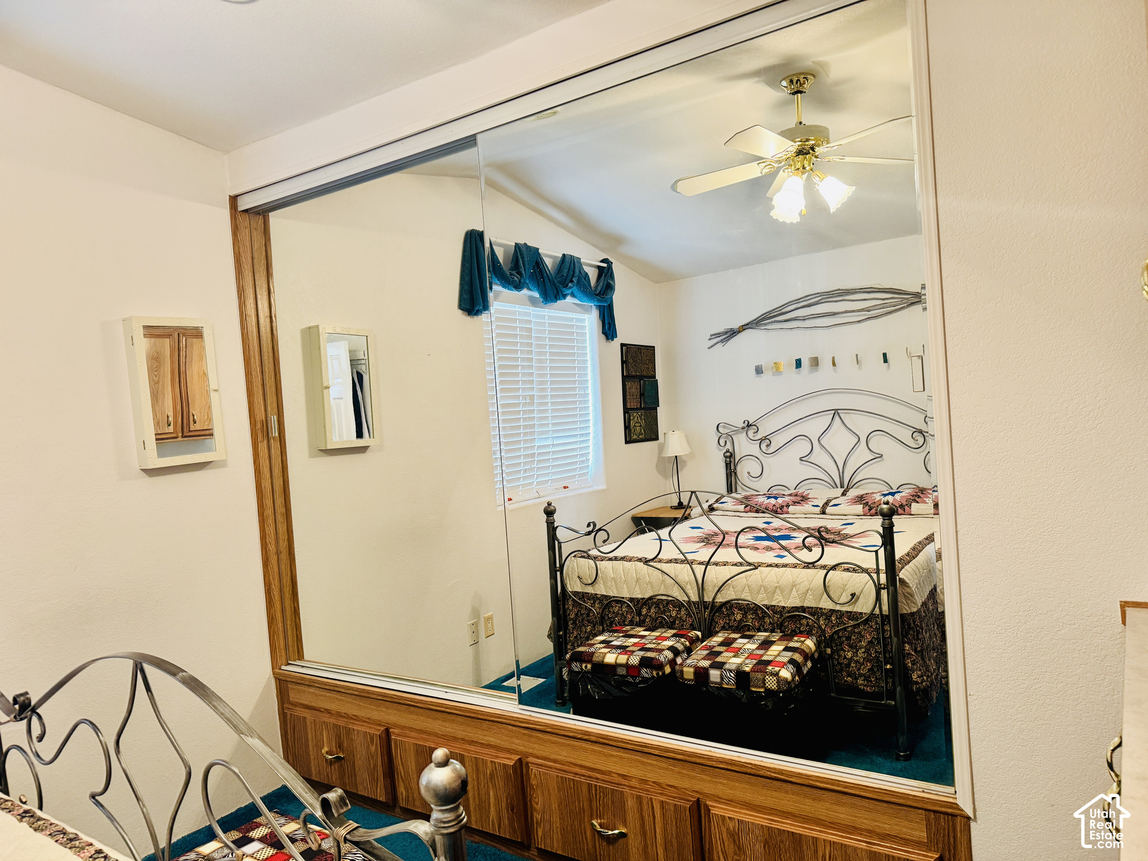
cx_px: 574
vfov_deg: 56.8
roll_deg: +5.4
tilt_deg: -3.8
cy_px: 430
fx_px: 796
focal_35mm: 24
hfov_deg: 71.6
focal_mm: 6.76
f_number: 1.78
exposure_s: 1/60
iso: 320
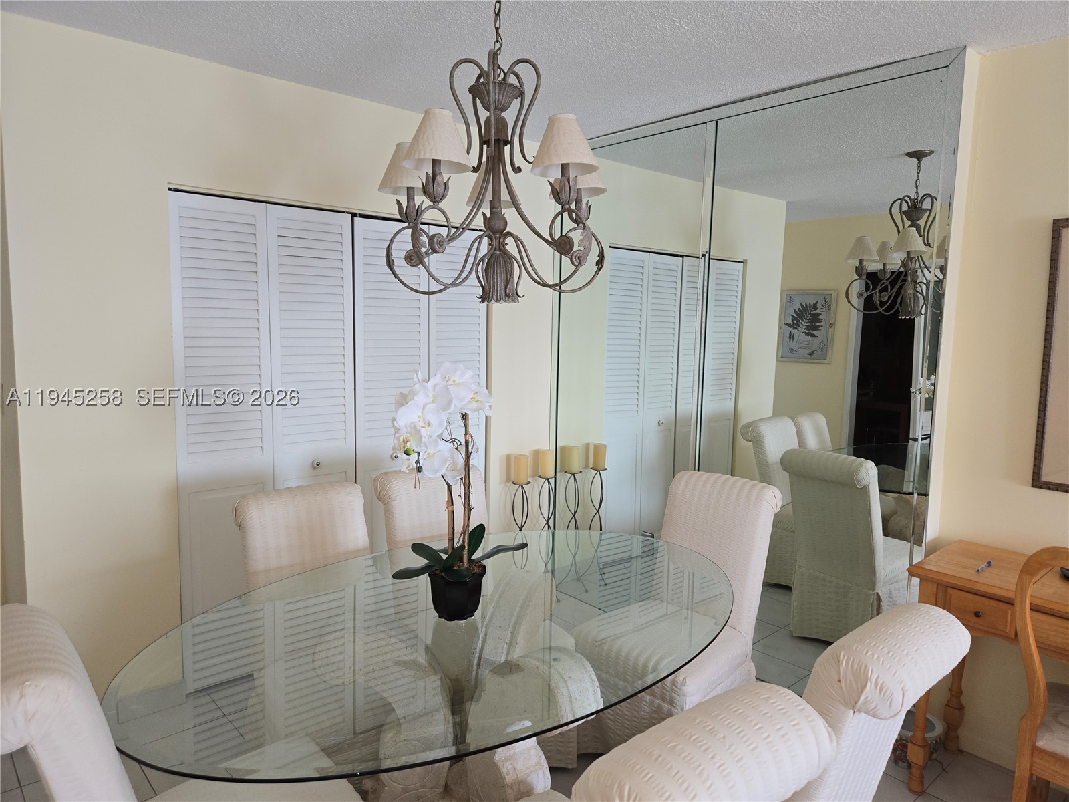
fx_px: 710
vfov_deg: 58.9
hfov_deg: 73.9
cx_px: 534
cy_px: 401
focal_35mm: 23
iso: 40
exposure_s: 1/60
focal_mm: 5.4
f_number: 1.8
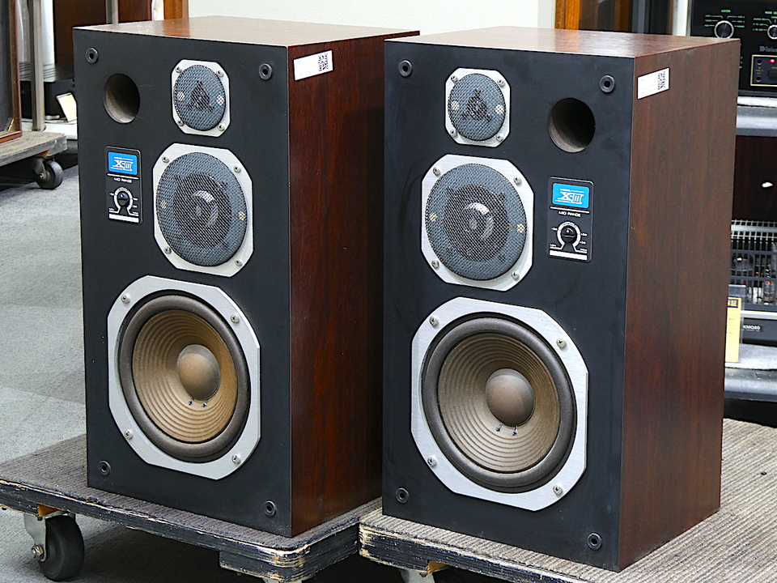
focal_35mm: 79
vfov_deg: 18.7
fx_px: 1773
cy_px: 292
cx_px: 388
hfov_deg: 24.7
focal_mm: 14.1
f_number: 4.7
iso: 200
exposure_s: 1/2.5
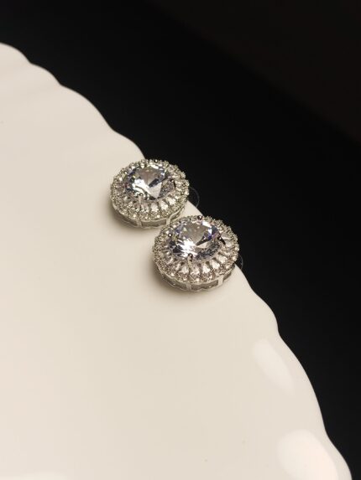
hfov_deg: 36.8
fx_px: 542
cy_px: 240
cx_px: 180
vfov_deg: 47.9
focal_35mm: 39
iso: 50
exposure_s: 1/165
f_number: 1.8
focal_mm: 3.98
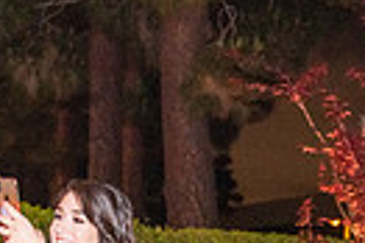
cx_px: 234
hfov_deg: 14.4
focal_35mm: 142
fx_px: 1438
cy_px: 423
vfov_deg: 9.2
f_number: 2.8
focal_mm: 32
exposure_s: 1/125
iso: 1250
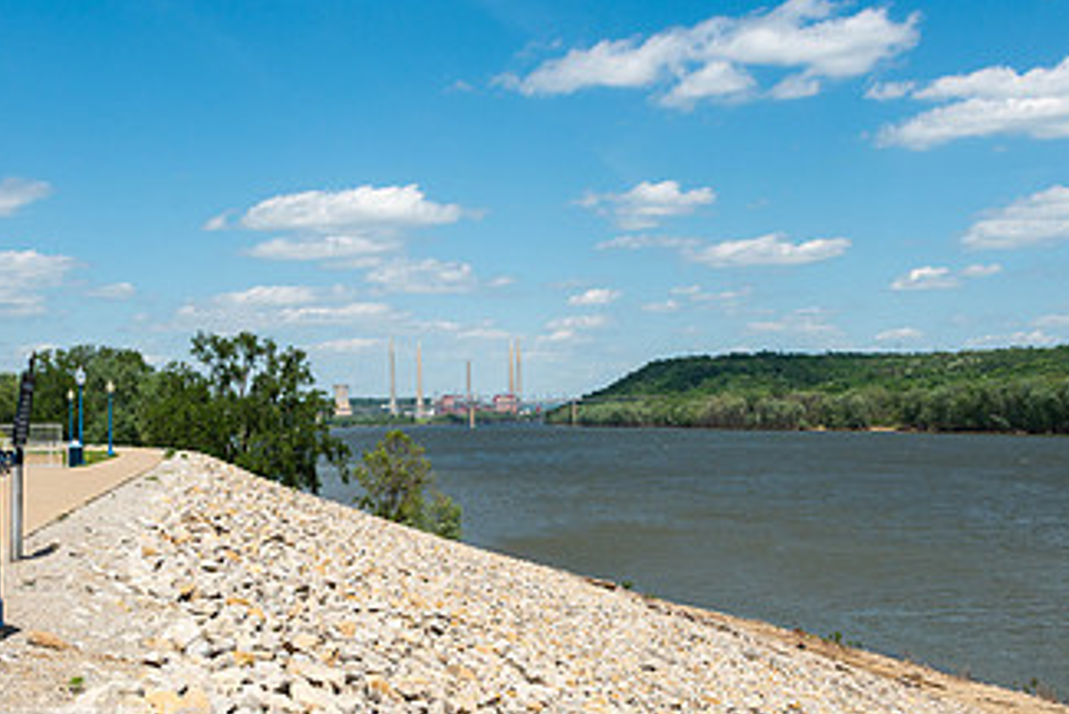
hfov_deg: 39.5
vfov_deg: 27.0
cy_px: 341
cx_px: 464
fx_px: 1485
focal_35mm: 50
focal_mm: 28
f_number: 9
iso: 100
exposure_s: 1/400
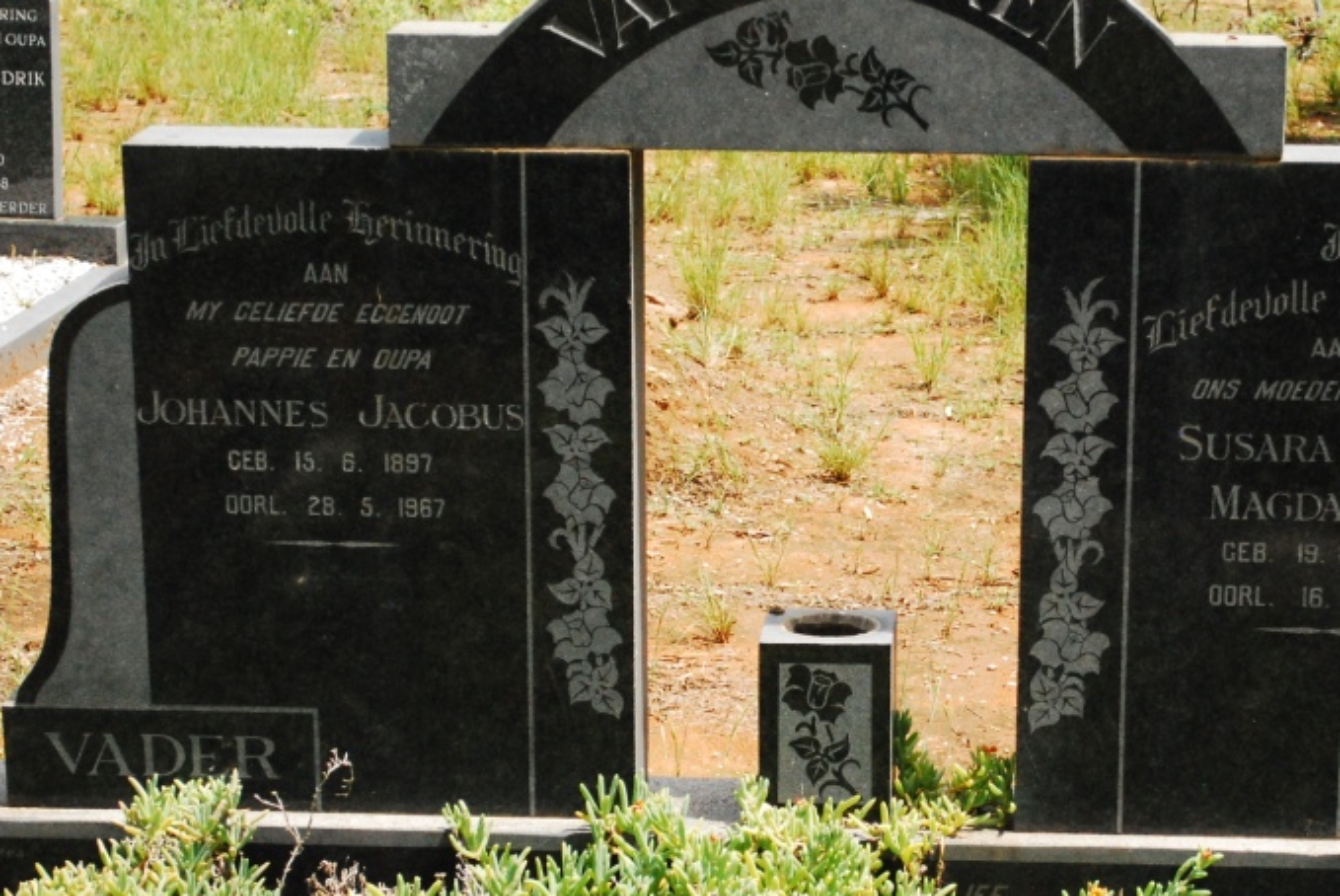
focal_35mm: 86
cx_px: 868
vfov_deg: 15.9
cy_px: 496
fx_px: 3204
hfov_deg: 23.5
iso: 1600
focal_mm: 38
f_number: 5.3
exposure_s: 1/3200
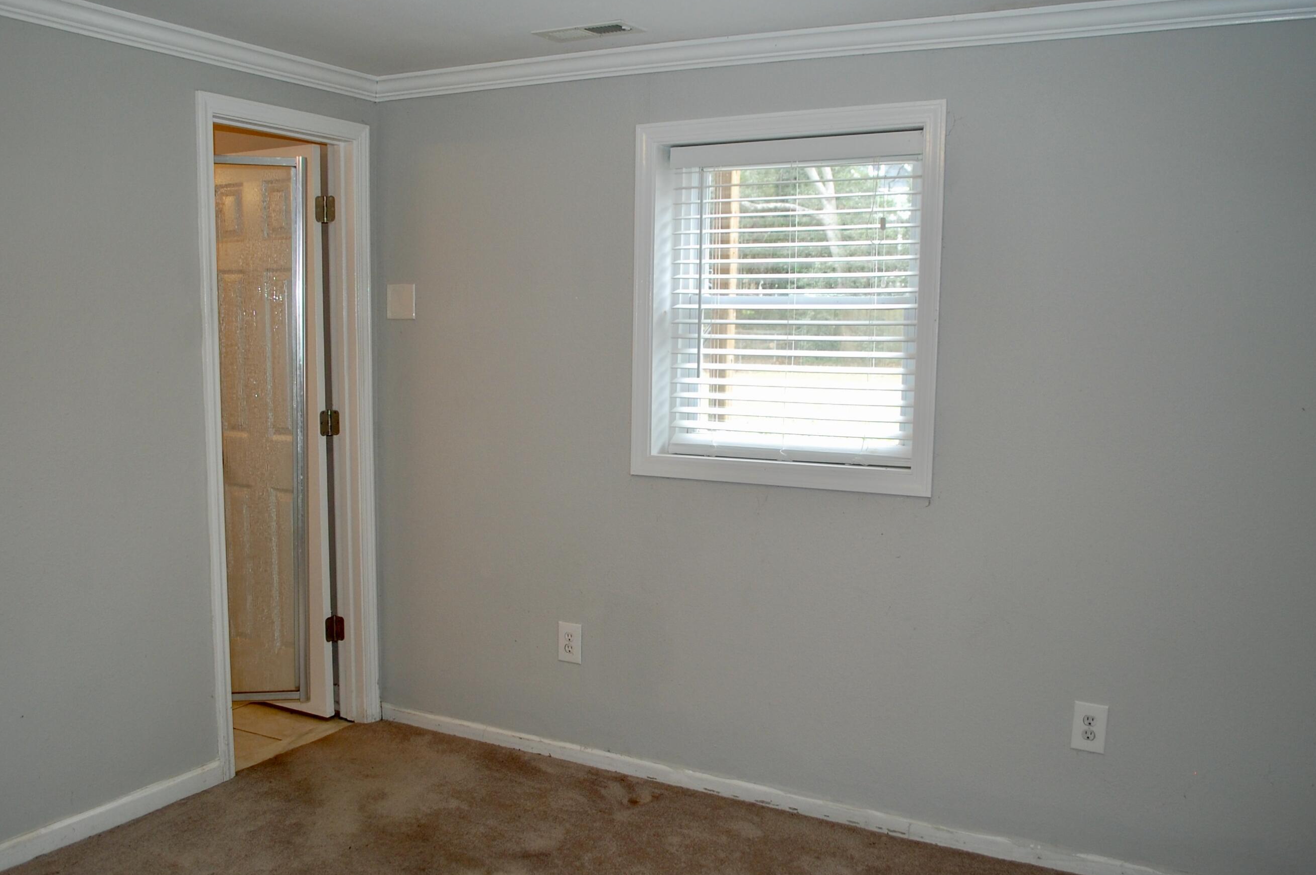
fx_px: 1132
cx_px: 634
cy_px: 447
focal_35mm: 31
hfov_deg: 60.3
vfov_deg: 42.2
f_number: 3.5
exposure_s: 1/60
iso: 400
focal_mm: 18
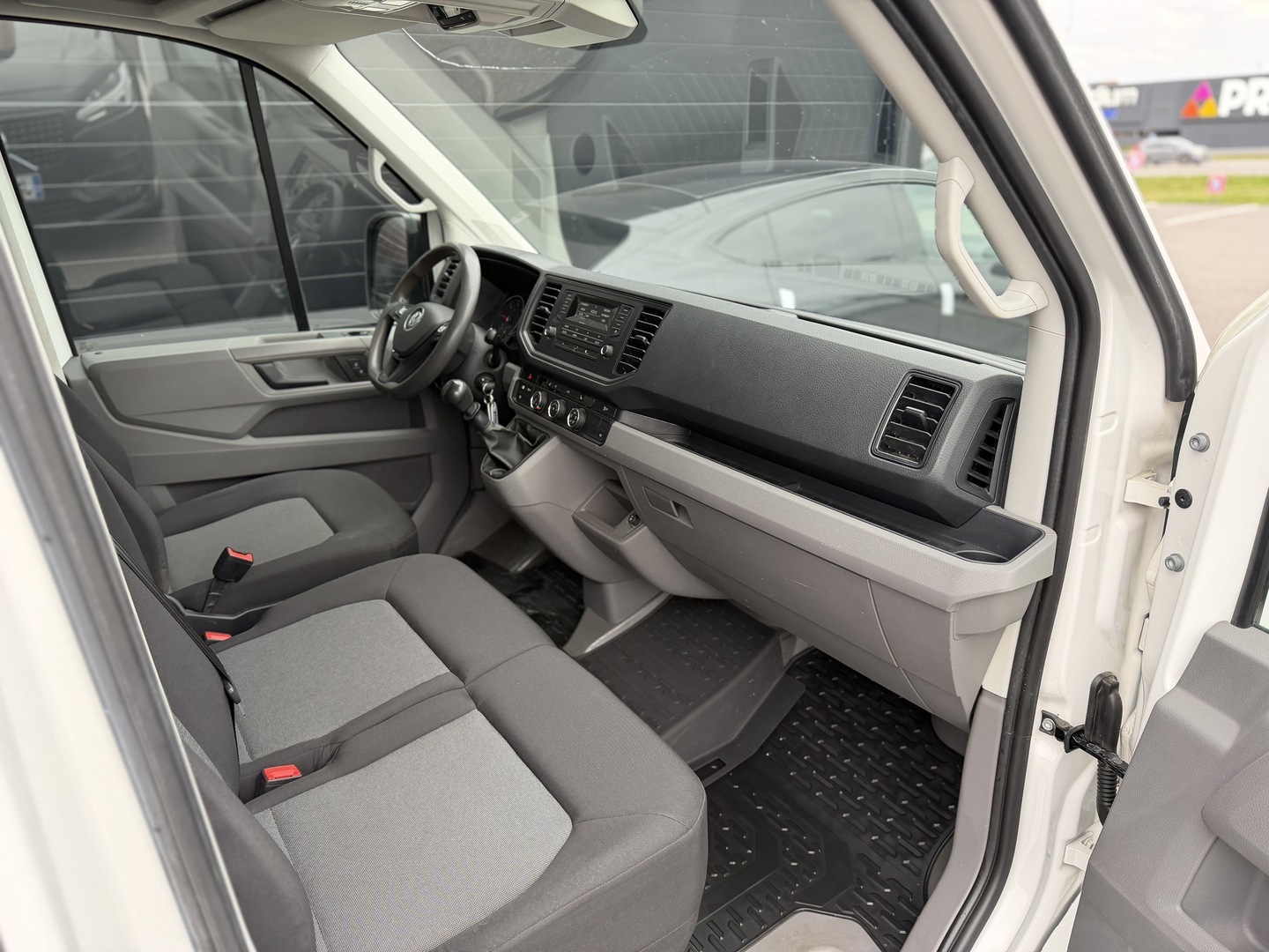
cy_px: 476
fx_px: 880
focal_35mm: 24
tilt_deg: -19.5
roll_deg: +2.1
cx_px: 634
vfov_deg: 56.8
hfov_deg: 71.6
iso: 200
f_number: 1.78
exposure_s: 1/111
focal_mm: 6.76
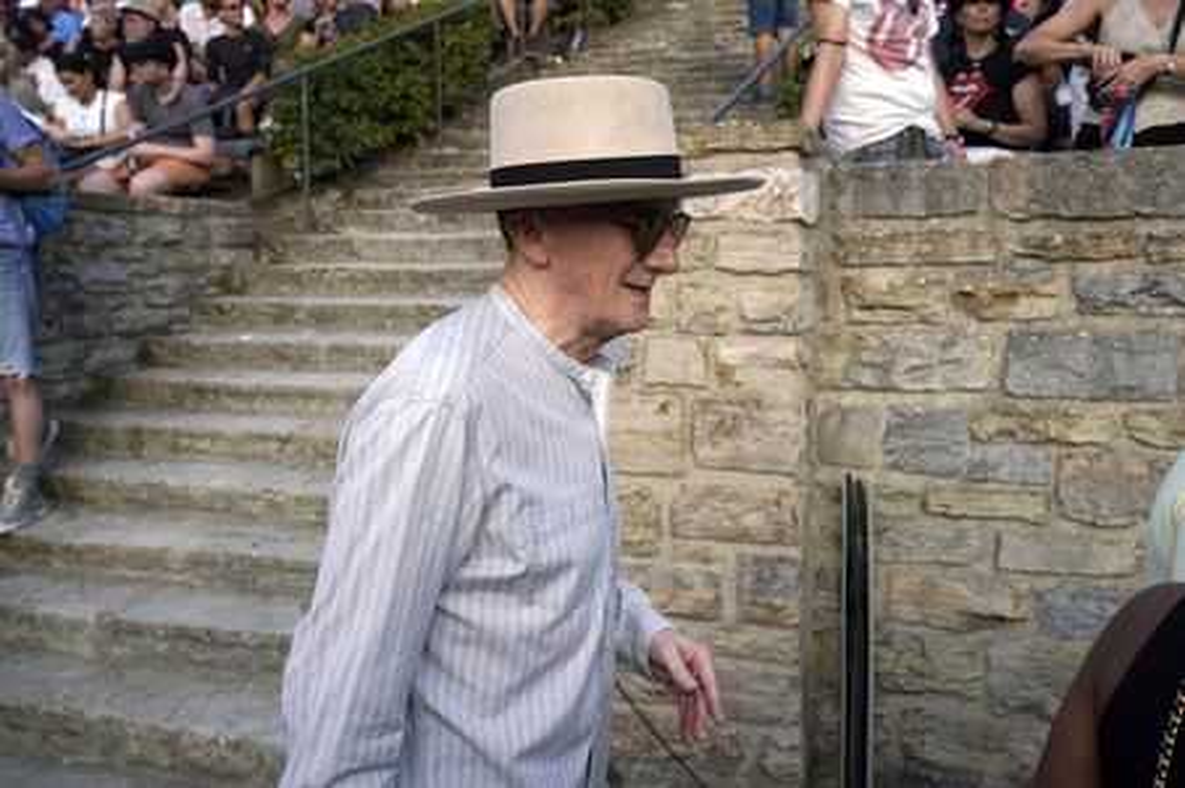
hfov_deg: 63.7
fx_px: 954
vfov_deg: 44.9
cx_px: 592
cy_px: 394
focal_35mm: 29
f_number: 5.6
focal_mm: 29
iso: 1250
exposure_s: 1/1600
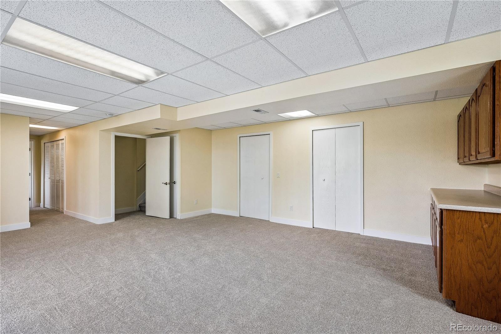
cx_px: 250
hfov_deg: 93.3
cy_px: 167
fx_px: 237
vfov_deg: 70.4
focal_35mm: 17
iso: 400
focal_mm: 17
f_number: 10
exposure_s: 1/40
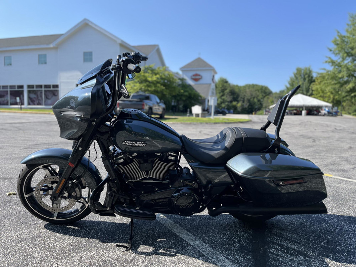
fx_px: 267
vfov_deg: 53.1
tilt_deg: -3.4
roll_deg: -0.5
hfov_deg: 67.3
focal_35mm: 26
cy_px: 134
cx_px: 178
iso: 50
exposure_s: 1/1832
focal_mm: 5.1
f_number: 1.6
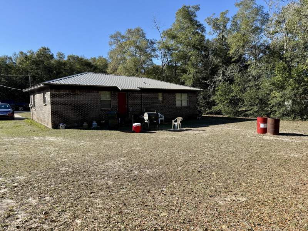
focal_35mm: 24
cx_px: 154
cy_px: 116
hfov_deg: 71.6
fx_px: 214
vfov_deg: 56.8
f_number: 1.78
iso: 80
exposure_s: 1/2232
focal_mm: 6.76
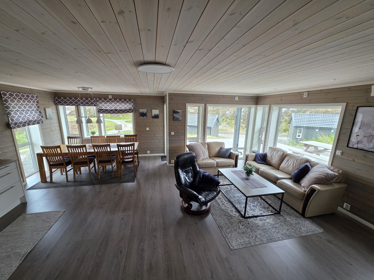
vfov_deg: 89.9
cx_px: 187
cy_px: 140
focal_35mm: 13
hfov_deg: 106.2
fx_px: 140
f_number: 1.9
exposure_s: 1/100
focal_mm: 2.2
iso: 100
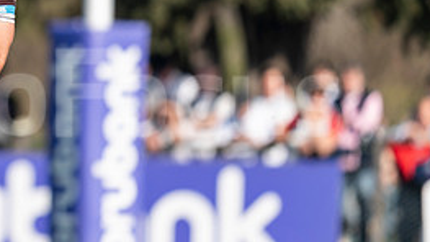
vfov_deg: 1.0
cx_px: -145
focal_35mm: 1276
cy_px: 18
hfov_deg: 1.7
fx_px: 14550
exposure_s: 1/1250
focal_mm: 400
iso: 100
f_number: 2.8
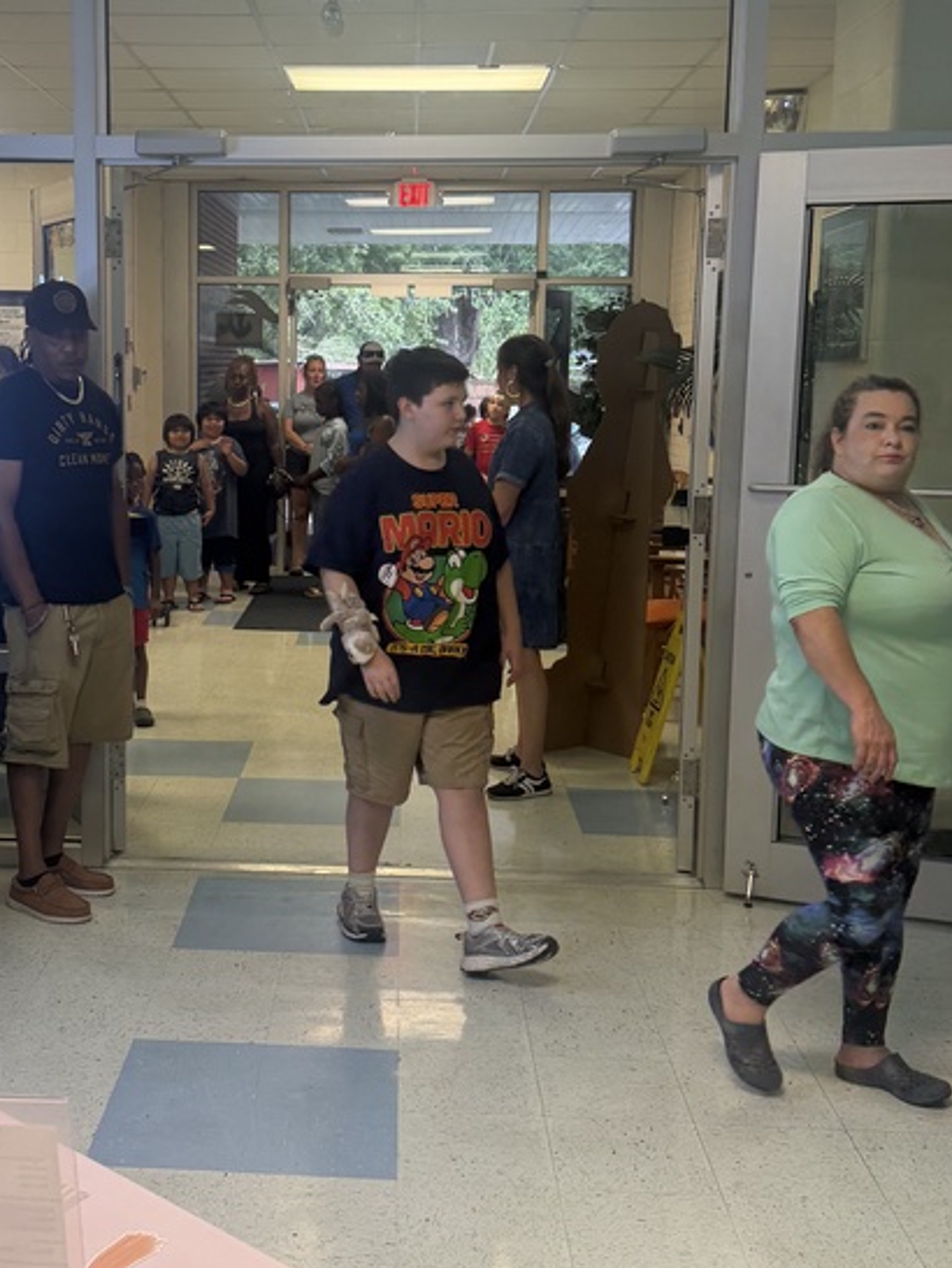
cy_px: 611
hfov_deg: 31.8
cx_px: 288
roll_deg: +0.6
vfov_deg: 42.1
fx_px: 1649
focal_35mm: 45
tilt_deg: -9.5
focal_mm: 6.76
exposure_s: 1/120
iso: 160
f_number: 1.78
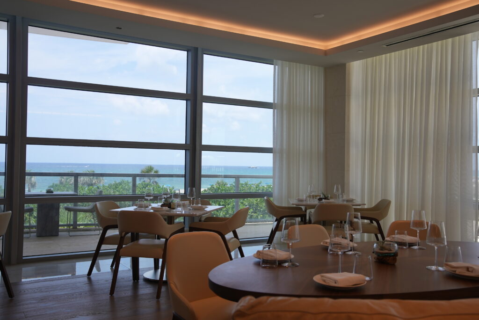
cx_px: 240
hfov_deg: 54.4
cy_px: 160
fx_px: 466
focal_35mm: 35
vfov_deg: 37.9
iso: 80
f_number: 5
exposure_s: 1/100
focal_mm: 35
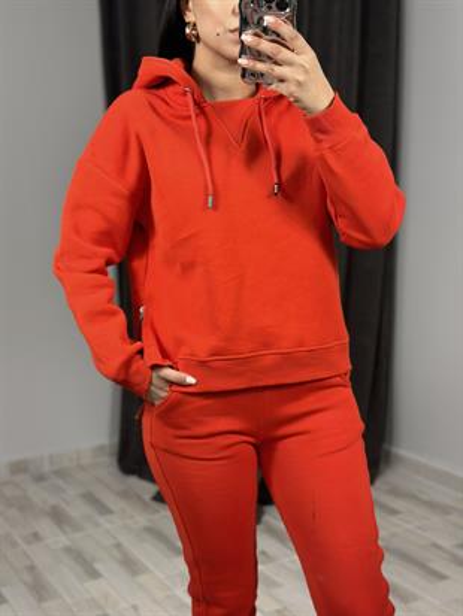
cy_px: 308
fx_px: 856
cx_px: 232
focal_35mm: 48
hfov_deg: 30.3
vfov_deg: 39.6
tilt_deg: -32.1
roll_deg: +2.4
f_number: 1.78
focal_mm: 6.86
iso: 125
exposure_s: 1/100
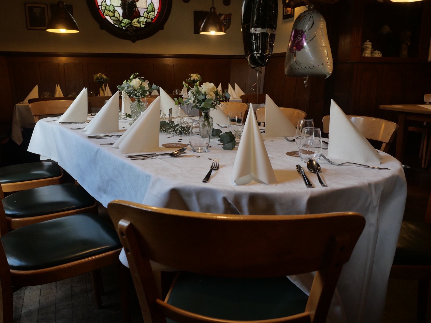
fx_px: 374
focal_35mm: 30
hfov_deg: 60.0
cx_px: 216
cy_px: 162
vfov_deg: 46.8
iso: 400
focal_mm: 15
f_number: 4
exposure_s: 1/60
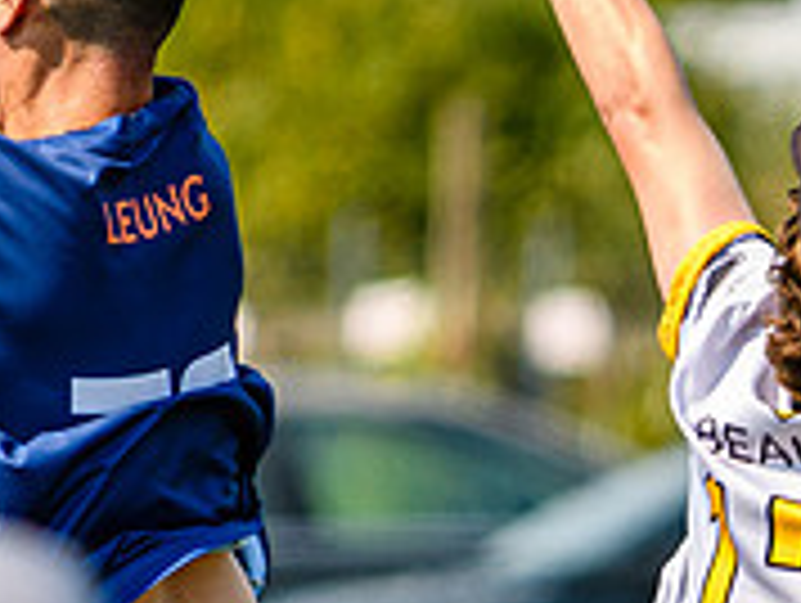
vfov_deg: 1.0
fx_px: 35521
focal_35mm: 1533
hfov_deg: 1.3
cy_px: 834
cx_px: 937
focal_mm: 200
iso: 100
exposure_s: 1/1000
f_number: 3.2
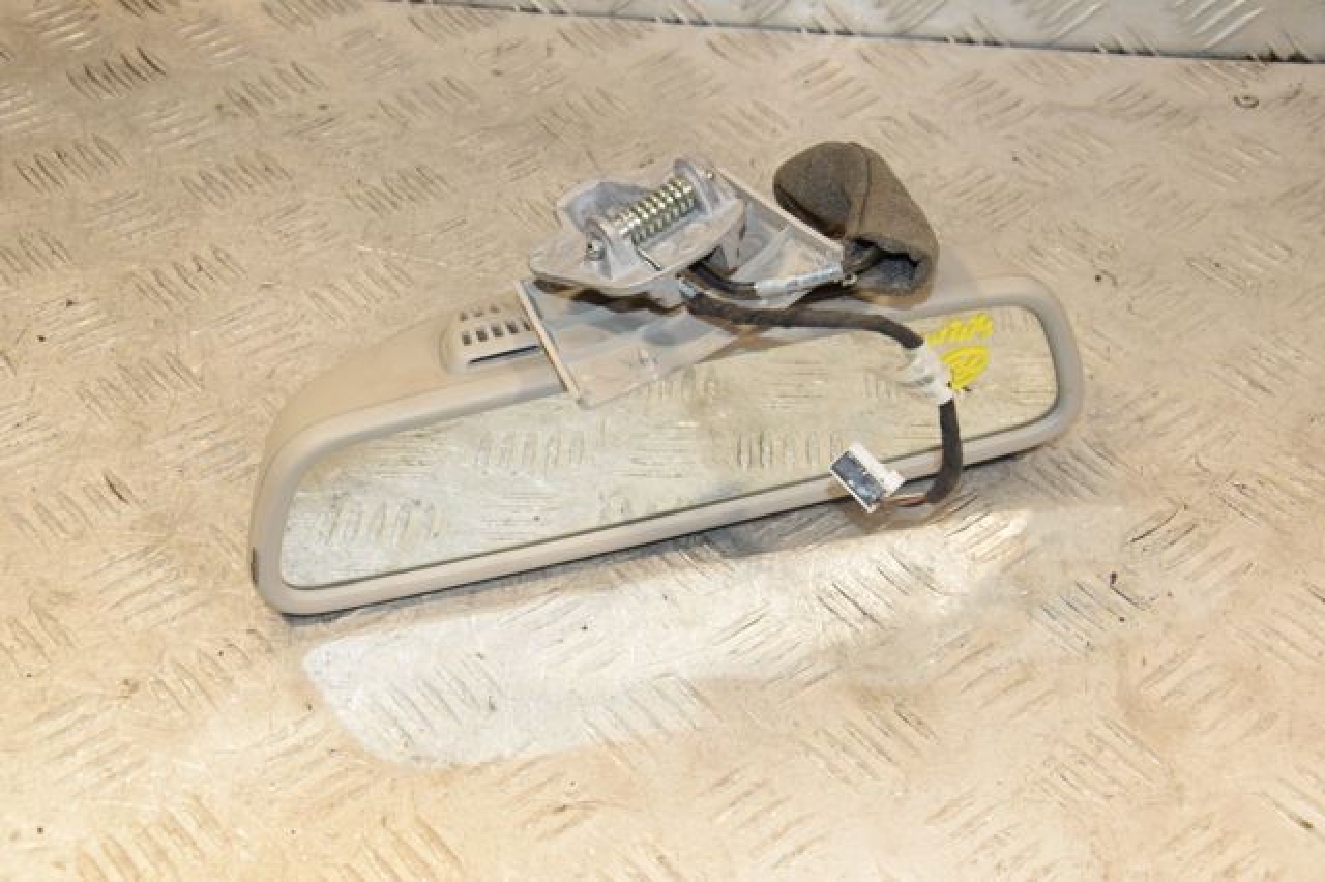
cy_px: 441
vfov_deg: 23.8
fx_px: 2097
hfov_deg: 35.1
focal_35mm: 57
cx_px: 662
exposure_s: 1/200
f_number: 8
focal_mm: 38
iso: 1600
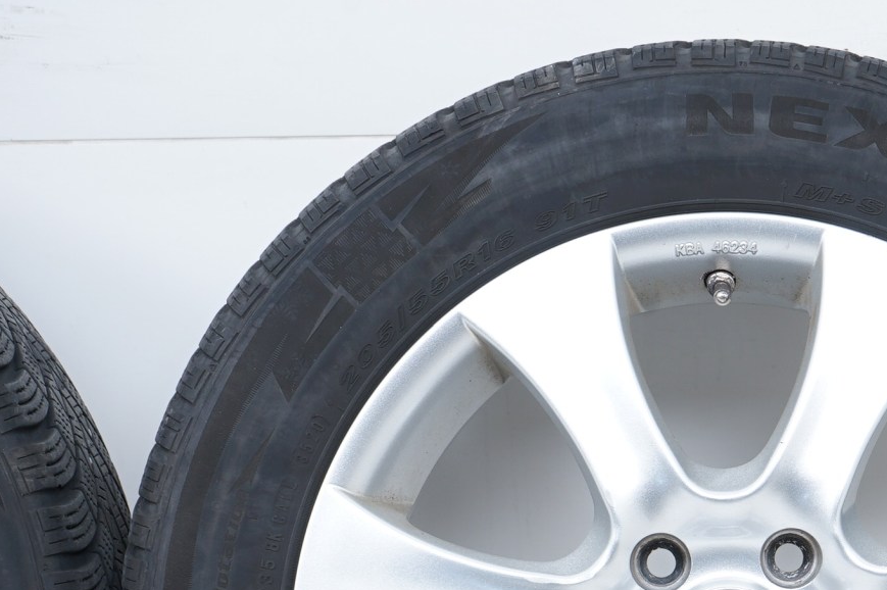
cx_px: 796
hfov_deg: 19.0
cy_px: 651
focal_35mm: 106
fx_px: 2610
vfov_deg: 12.7
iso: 250
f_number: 7.1
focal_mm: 48
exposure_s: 1/125
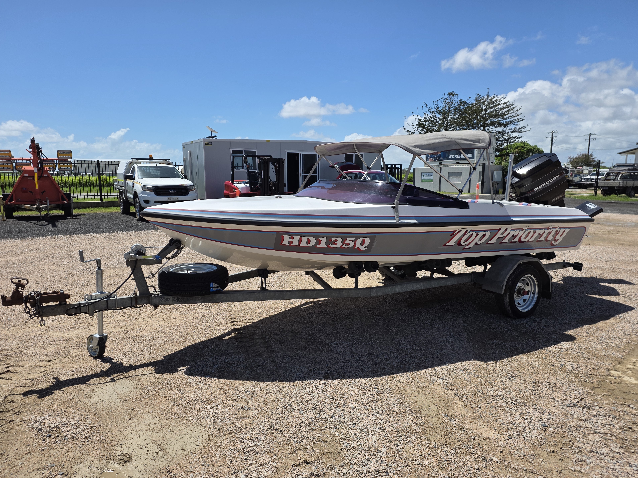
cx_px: 310
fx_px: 442
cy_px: 246
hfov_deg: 71.6
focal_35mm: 24
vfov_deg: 56.8
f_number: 1.7
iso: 64
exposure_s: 1/7944
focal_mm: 6.25
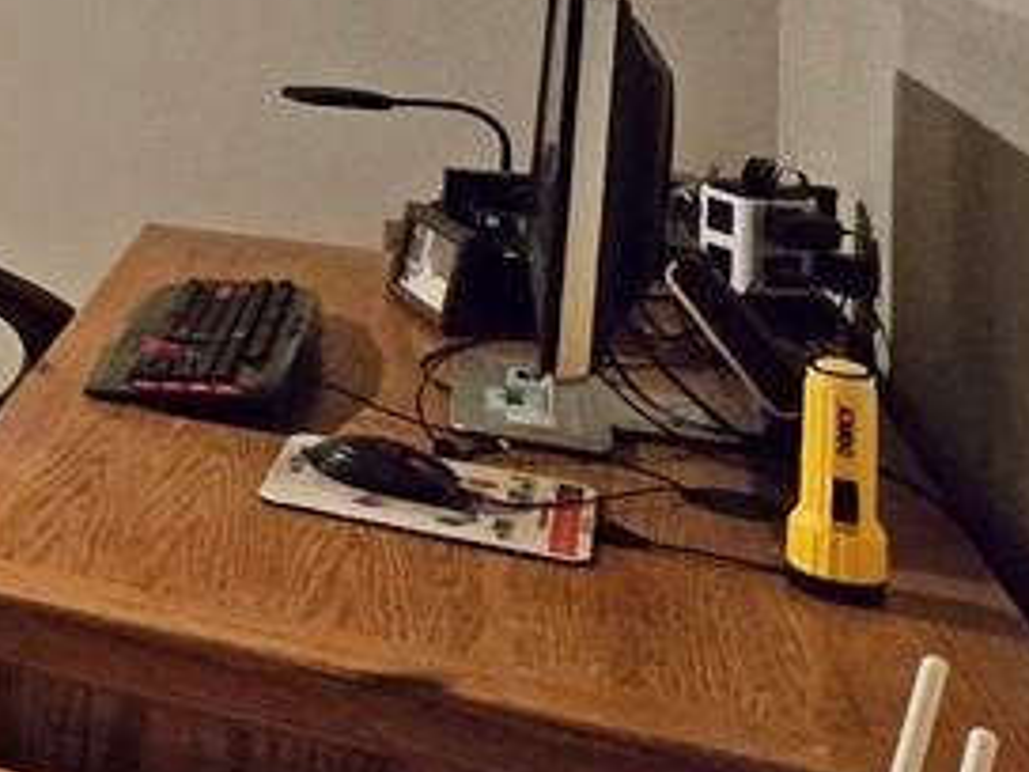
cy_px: -61
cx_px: -647
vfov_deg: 27.4
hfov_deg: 25.1
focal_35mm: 49
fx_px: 1457
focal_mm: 2.2
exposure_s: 1/60
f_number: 2.2
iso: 800
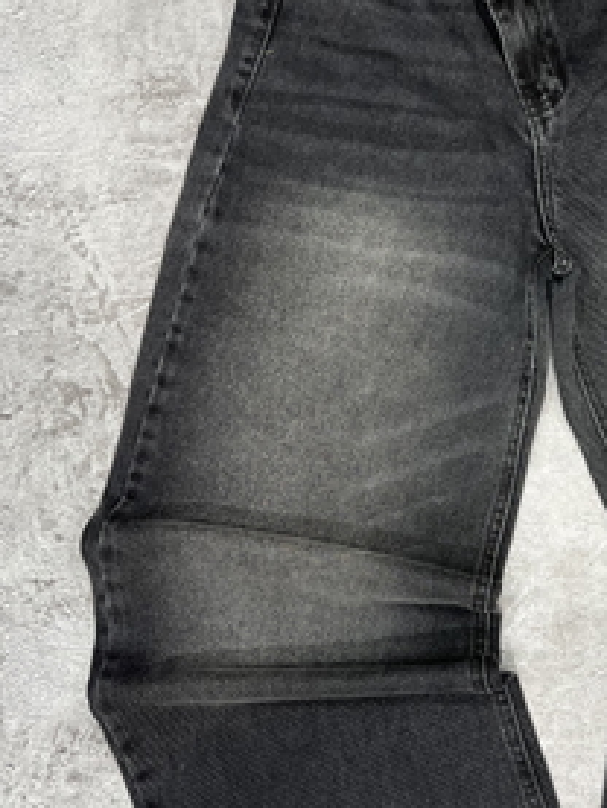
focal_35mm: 50
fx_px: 1168
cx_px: 554
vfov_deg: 38.1
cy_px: 442
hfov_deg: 28.0
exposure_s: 1/50
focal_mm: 5.1
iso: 125
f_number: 1.6
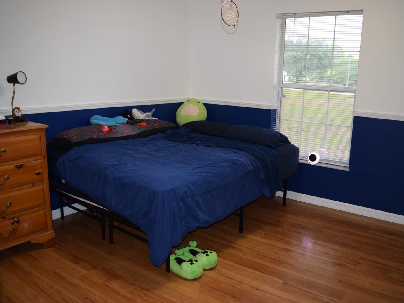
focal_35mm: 30
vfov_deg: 46.8
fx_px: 350
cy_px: 150
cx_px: 217
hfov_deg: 59.9
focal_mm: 18
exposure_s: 1/60
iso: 800
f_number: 4
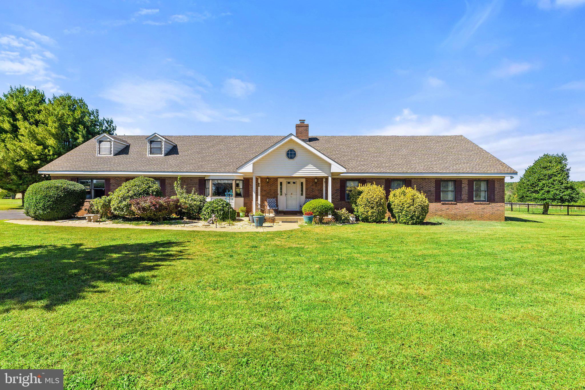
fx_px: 227
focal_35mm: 14
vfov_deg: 81.2
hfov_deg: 104.3
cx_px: 292
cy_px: 195
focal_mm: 14
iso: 640
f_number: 8
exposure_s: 1/1600
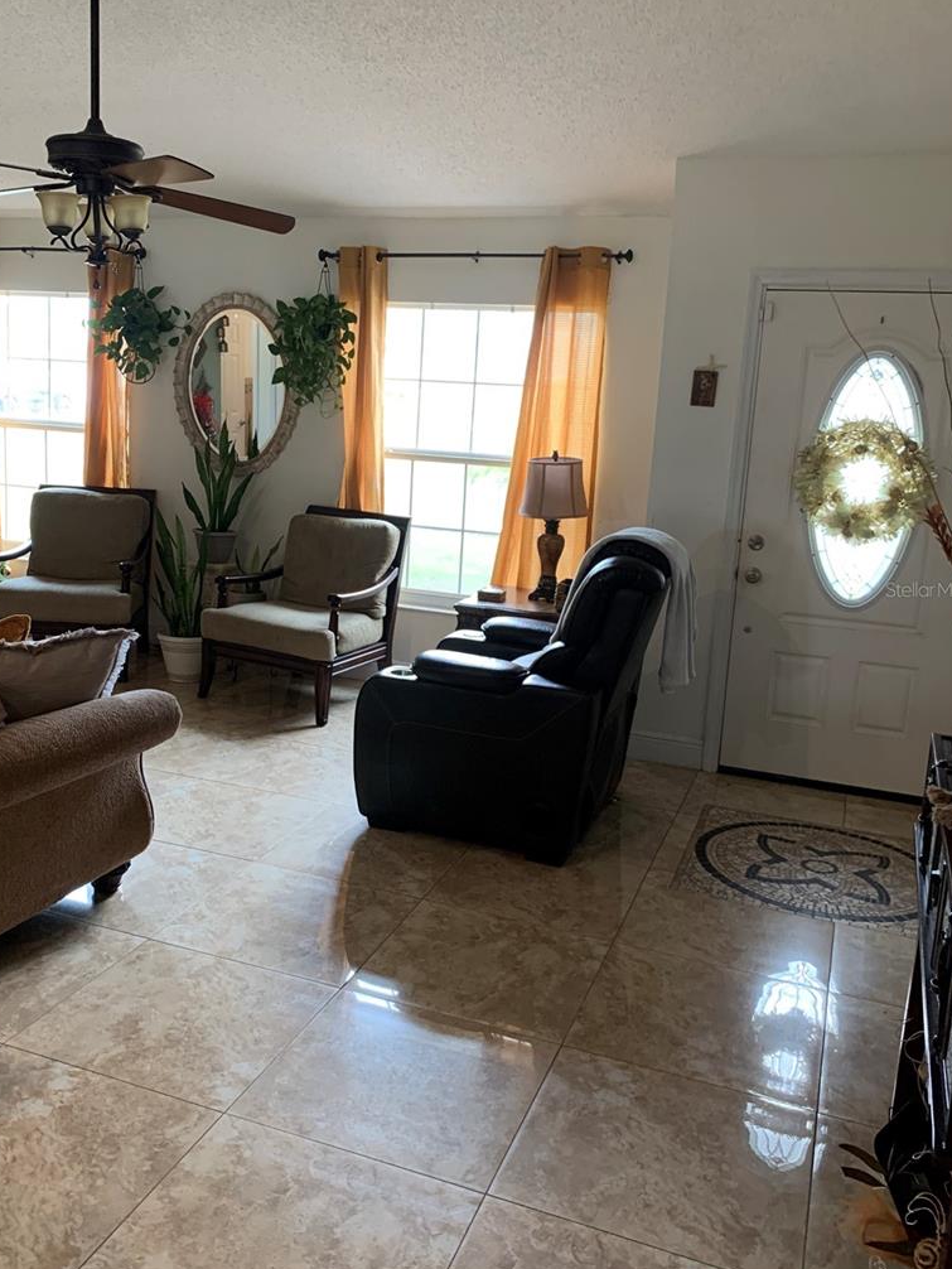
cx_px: 407
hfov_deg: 45.3
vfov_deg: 58.3
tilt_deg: -9.8
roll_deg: -2.5
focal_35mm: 31
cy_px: 589
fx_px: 1136
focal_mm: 4.25
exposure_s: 1/60
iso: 160
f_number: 1.8
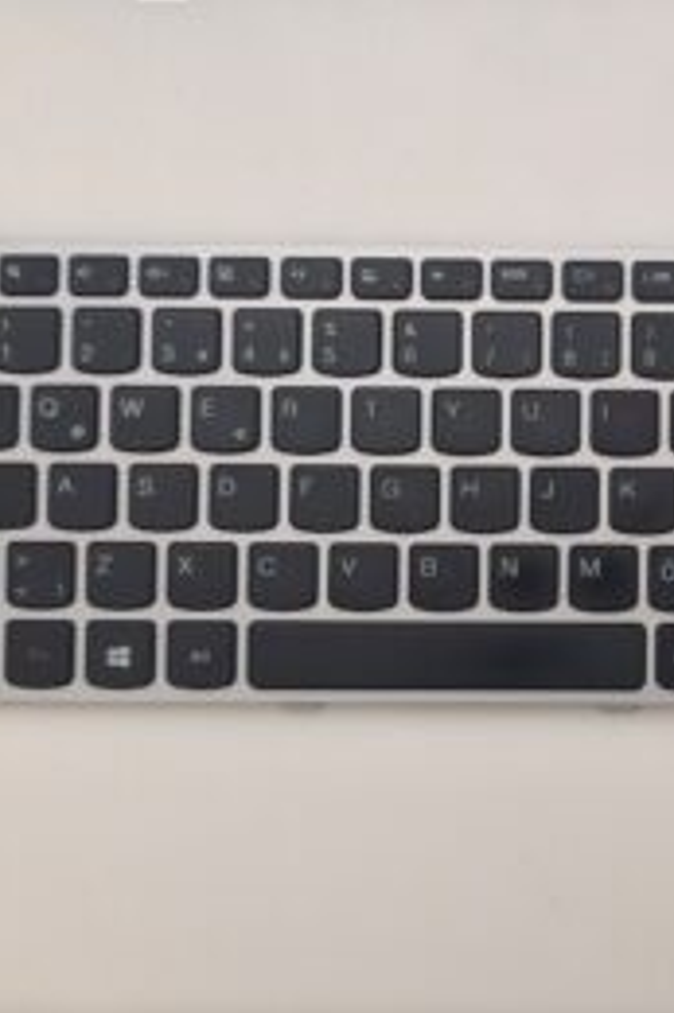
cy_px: 505
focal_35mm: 49
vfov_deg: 40.4
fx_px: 1378
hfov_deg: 26.6
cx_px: 608
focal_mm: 6.57
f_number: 1.6
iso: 500
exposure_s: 1/50
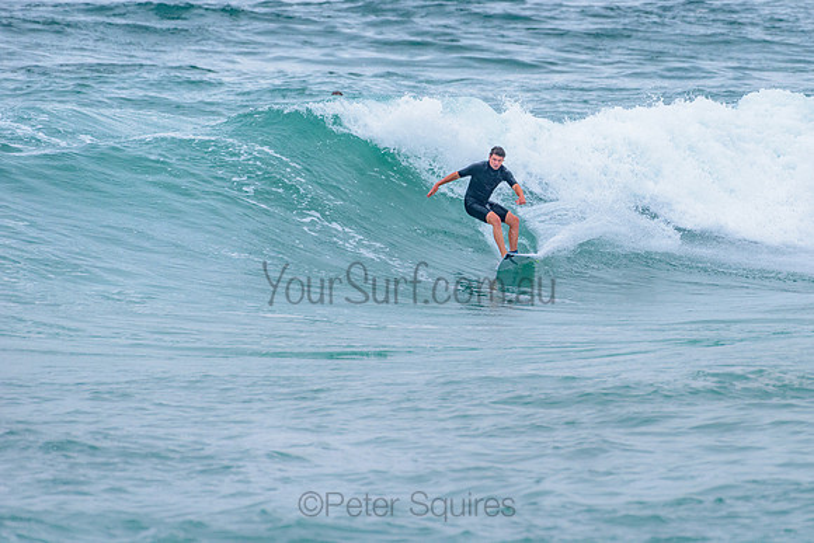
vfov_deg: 2.2
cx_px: 498
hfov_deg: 3.4
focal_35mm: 612
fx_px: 13839
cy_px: 211
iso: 1600
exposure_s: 1/2000
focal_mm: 500
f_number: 5.6
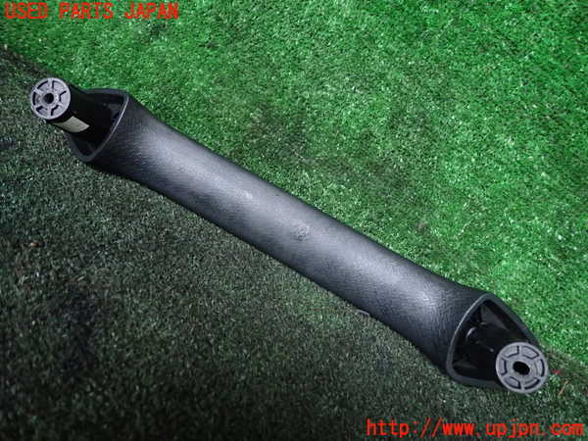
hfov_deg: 69.4
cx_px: 294
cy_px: 220
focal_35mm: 25
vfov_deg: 54.9
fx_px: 425
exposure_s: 1/20
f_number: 2
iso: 800
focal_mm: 4.5
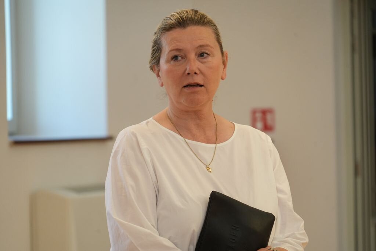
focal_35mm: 219
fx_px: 2287
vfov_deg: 6.3
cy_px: 126
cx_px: 188
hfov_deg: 9.4
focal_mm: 219
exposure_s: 1/250
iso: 2000
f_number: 6.3
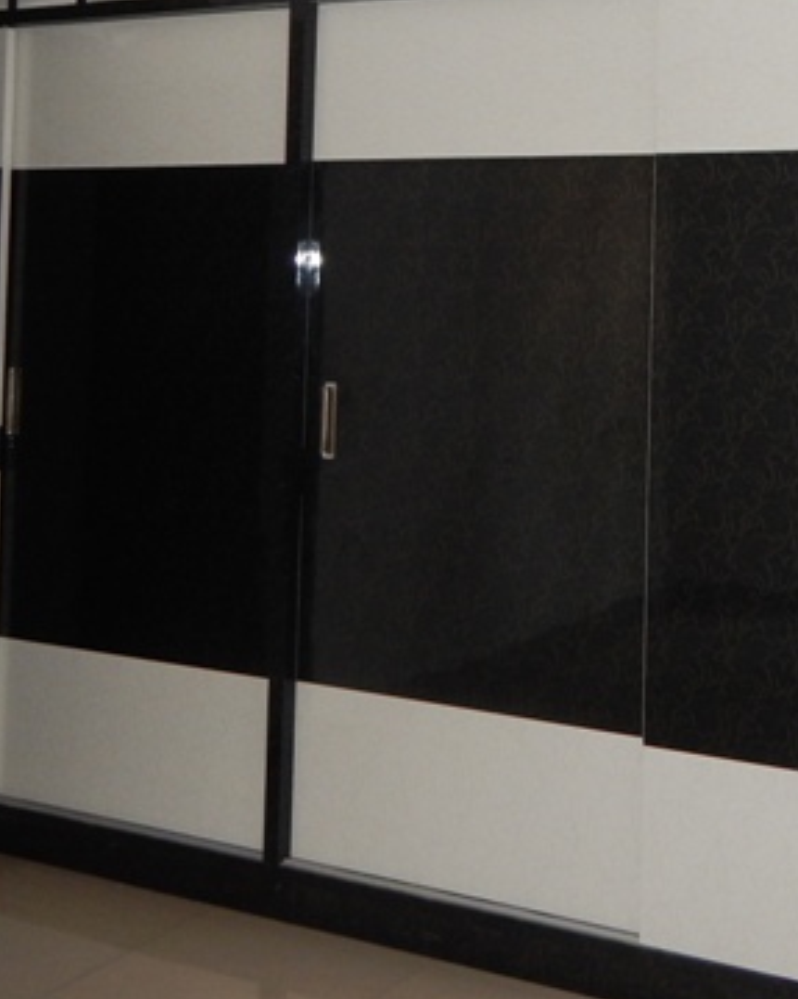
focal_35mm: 50
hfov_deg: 29.2
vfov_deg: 36.3
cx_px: 698
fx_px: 1477
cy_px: 231
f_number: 3
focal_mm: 4
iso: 200
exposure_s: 1/30
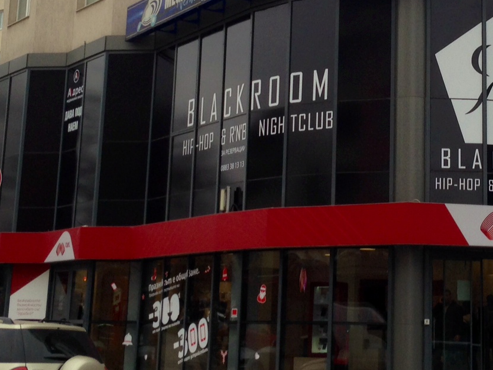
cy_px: 88
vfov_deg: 18.1
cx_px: 351
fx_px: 1154
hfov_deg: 23.9
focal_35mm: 81
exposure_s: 1/198
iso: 50
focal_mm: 4.12
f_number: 2.4
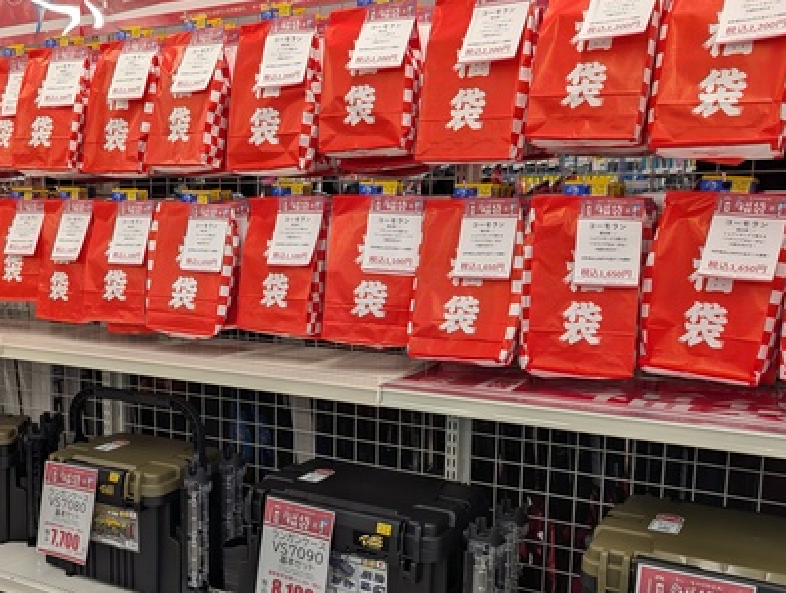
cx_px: 227
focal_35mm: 39
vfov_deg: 36.8
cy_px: 349
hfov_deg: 46.6
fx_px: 887
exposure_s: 1/63.4
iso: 24
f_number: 1.68
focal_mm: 6.9
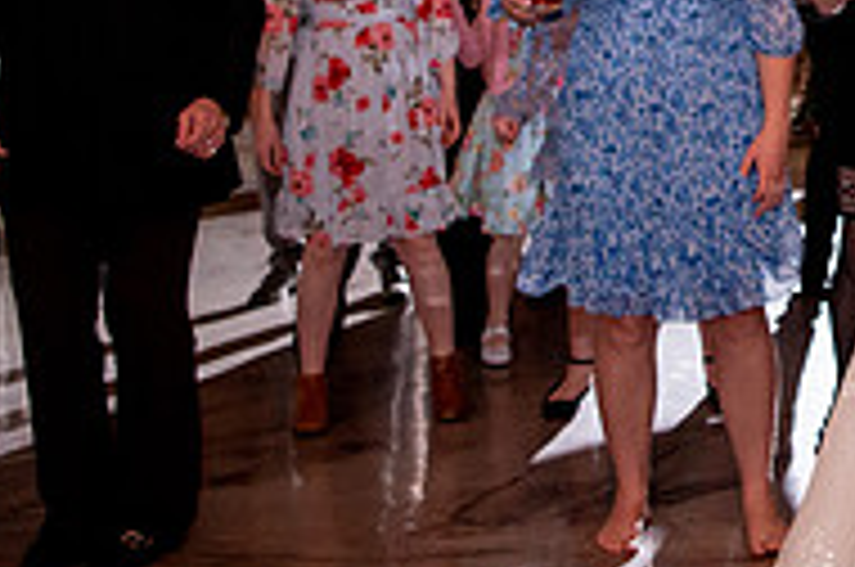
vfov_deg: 16.9
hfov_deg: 24.3
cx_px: 988
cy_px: -118
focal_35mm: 77
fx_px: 1826
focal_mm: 24
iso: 2500
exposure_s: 1/160
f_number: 2.8
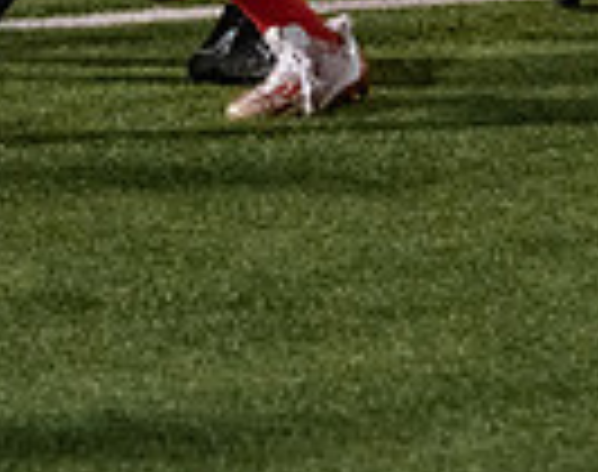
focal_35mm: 375
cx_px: 52
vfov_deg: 4.1
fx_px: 6603
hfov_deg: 5.2
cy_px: -305
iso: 6400
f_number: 2.8
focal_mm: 70
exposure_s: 1/1250
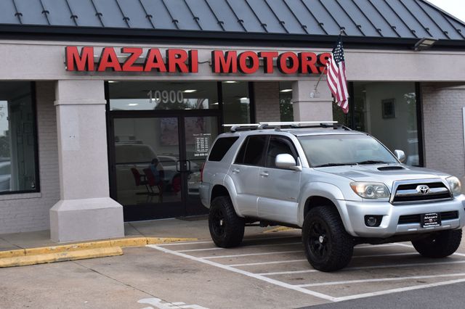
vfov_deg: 23.8
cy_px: 154
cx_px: 232
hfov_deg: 35.1
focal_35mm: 57
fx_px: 736
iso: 400
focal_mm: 38
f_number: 10
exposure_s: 1/200
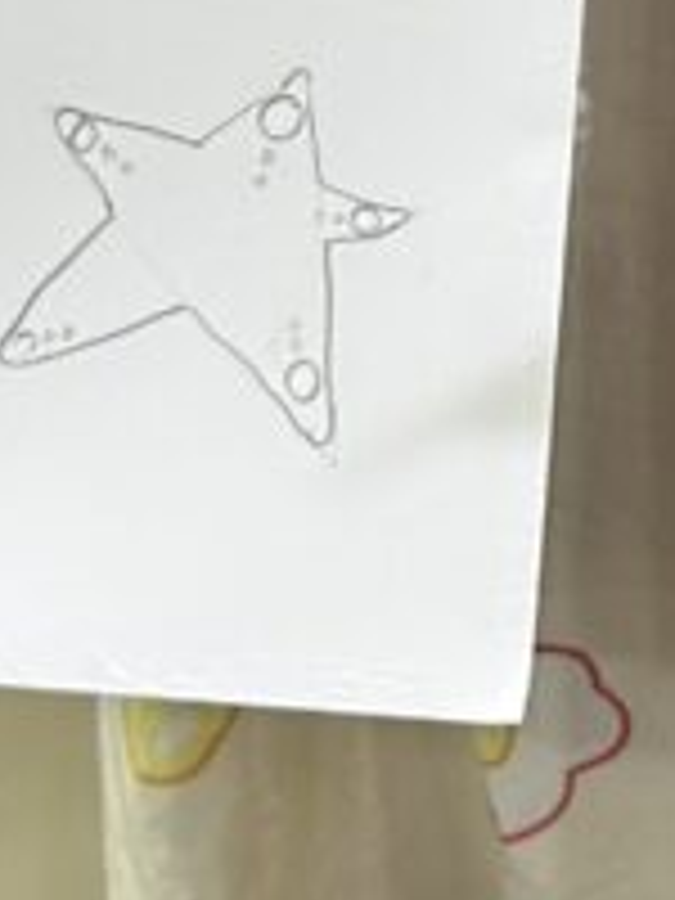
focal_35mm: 320
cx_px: 720
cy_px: -1568
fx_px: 8320
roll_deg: +2.4
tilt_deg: -15.2
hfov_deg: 4.6
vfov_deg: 5.8
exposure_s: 1/100
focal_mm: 6.86
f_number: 1.78
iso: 125
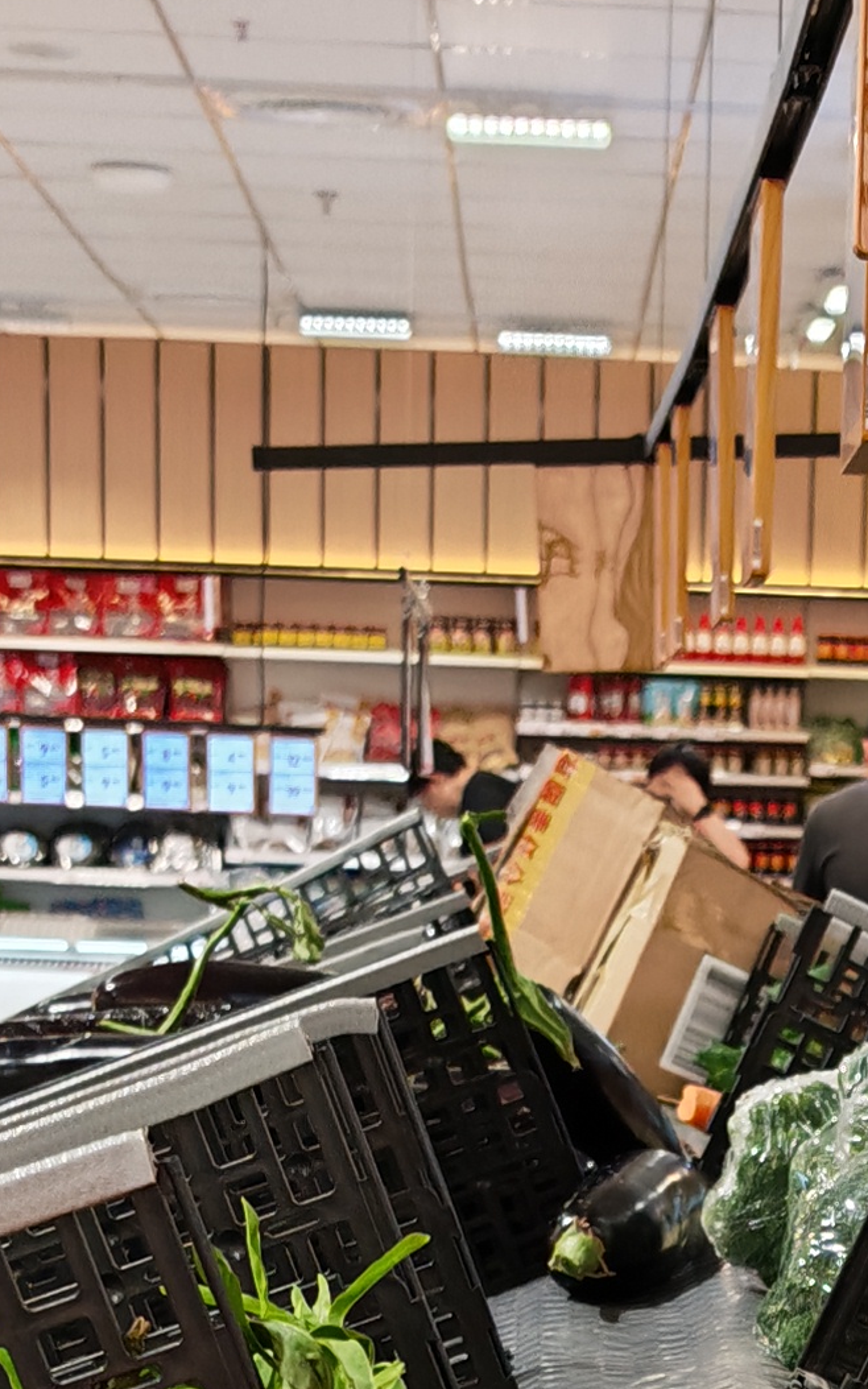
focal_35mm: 99
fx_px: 3748
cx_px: 789
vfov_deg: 19.1
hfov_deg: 13.1
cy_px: 1901
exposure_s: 1/140
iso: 100
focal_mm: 6.83
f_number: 2
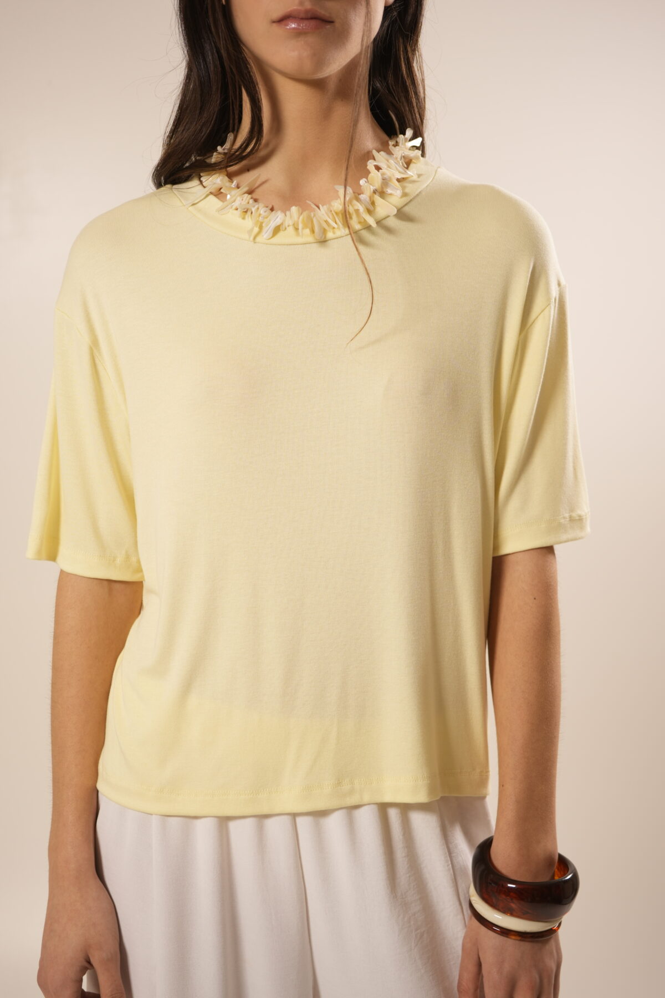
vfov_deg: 39.6
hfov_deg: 27.0
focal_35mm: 50
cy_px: 499
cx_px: 332
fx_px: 1385
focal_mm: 50
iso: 400
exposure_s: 1/50
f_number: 3.5
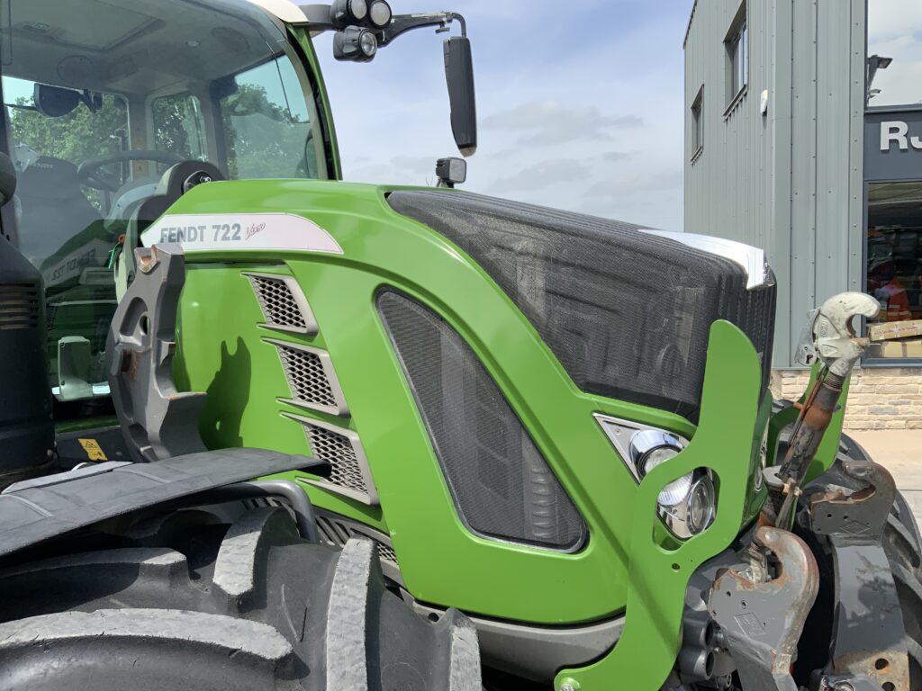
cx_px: 461
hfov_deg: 61.7
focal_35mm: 29
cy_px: 346
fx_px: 772
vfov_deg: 48.2
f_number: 1.8
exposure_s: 1/1412
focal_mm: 3
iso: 16
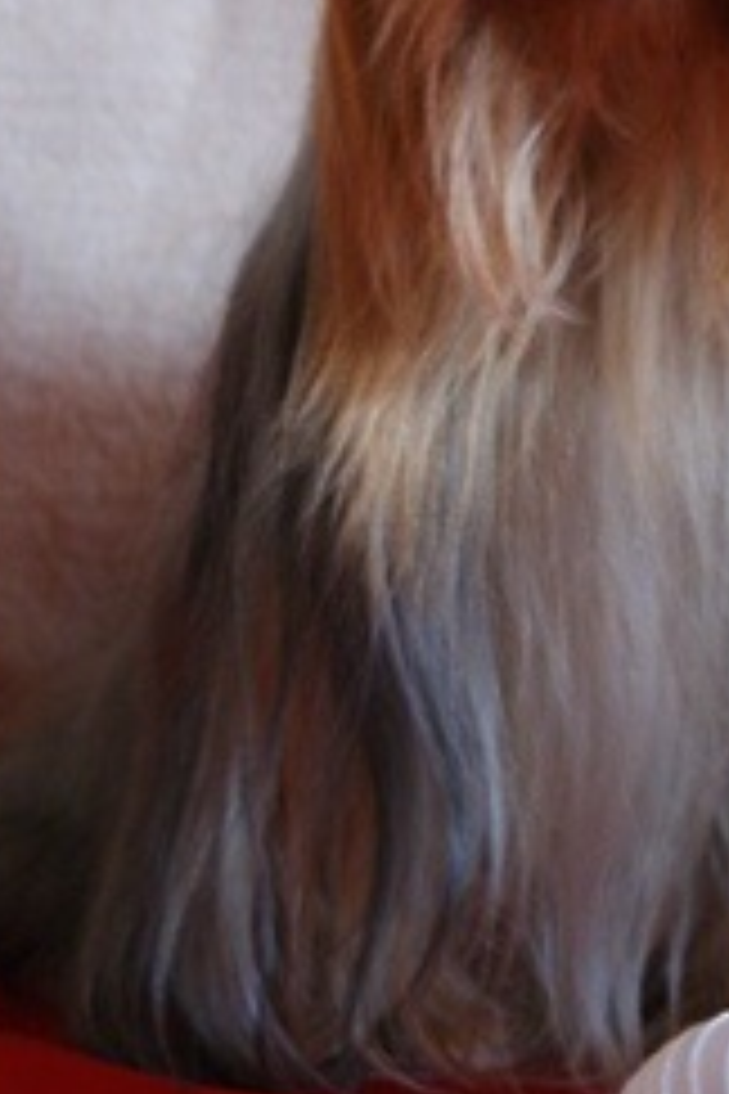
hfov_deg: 6.6
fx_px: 6287
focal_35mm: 207
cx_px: 580
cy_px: 212
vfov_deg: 9.9
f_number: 4
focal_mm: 70
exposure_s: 1/80
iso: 400
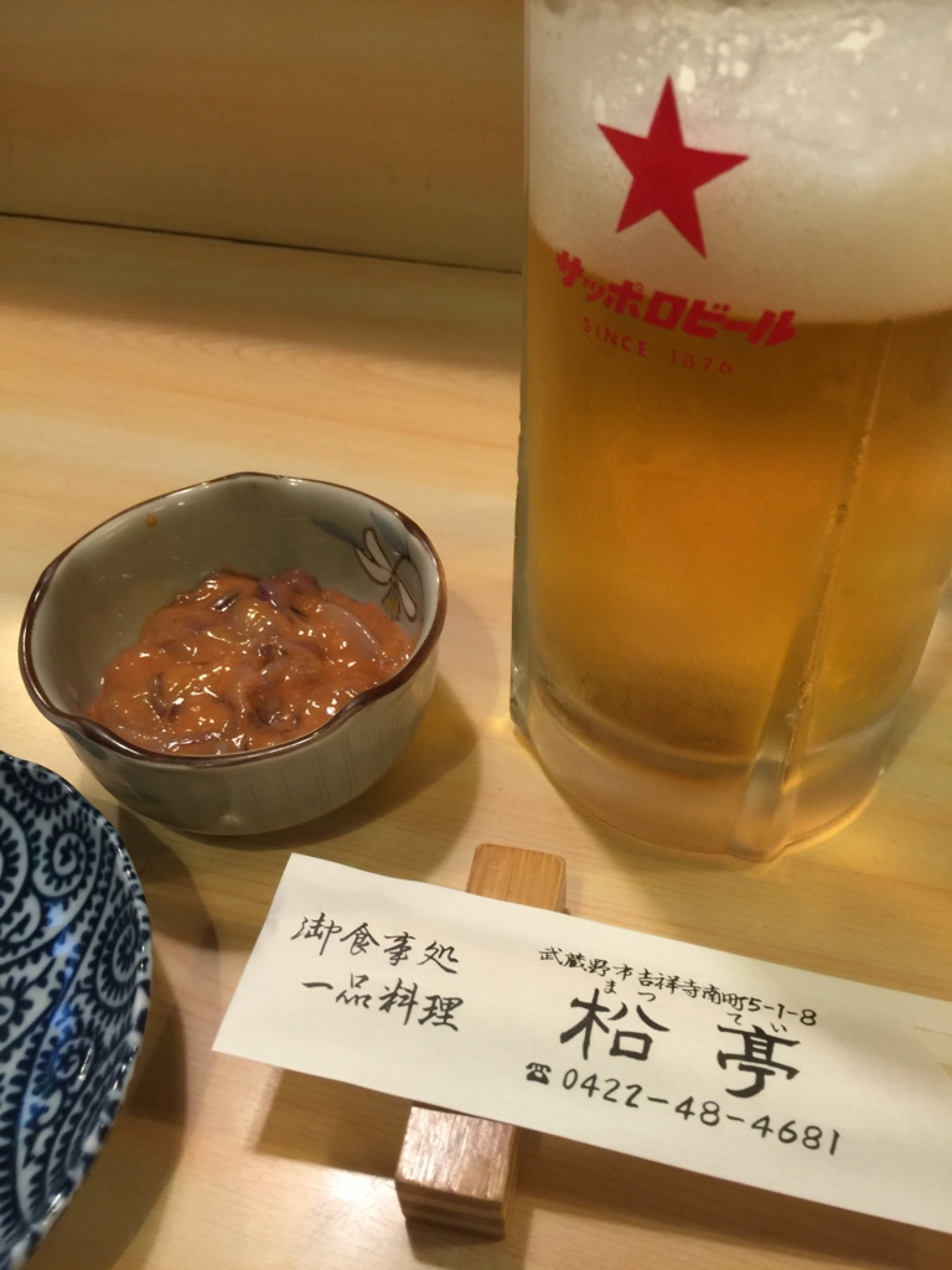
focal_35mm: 29
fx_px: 1063
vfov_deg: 61.7
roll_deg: +1.6
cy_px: 635
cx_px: 476
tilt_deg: -43.2
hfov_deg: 48.2
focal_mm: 4.15
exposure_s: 1/17
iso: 64
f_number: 2.2
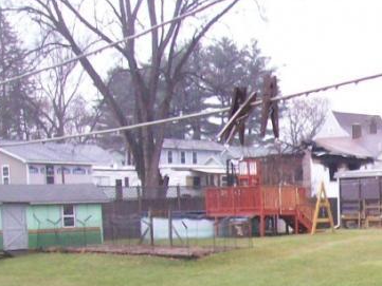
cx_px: 520
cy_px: 362
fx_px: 1126
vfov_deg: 14.0
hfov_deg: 17.8
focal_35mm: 102
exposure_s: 1/114
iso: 200
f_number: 2.7
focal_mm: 6
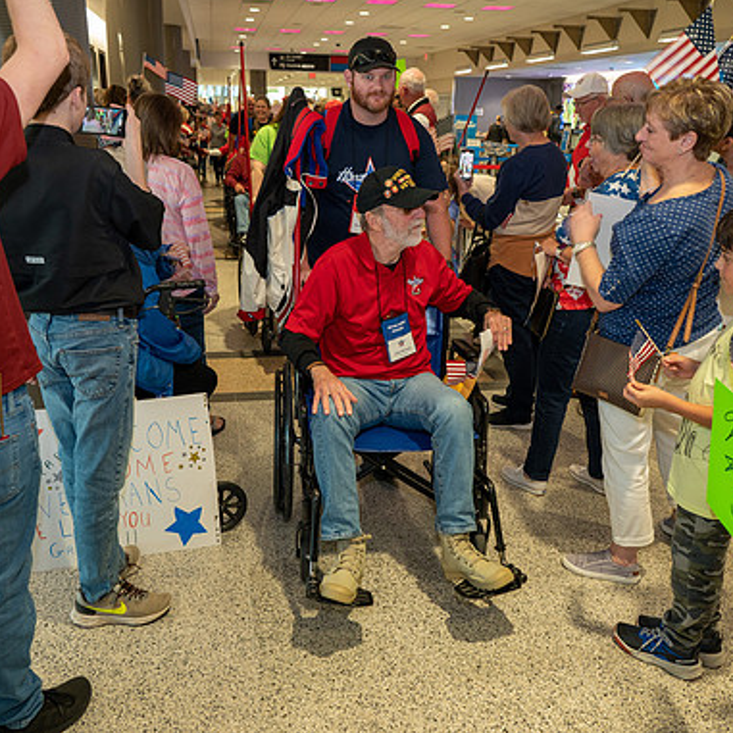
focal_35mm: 31
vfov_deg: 52.5
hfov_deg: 52.5
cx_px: 350
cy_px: 364
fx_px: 743
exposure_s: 1/40
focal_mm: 24
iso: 1400
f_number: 4.5
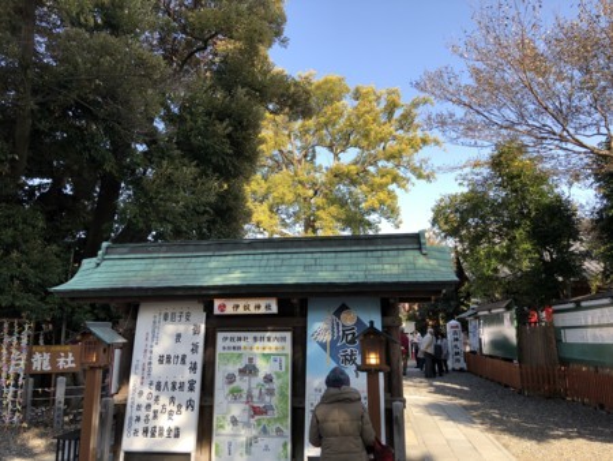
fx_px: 496
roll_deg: +0.0
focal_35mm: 28
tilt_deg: +11.2
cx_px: 306
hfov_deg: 63.4
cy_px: 230
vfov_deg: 49.8
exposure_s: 1/500
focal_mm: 3.99
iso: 20
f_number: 1.8
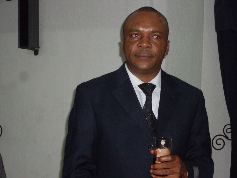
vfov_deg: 14.4
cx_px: 118
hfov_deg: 19.1
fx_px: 705
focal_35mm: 103
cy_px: 89
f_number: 4.8
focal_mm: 17.1
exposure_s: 1/60
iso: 240
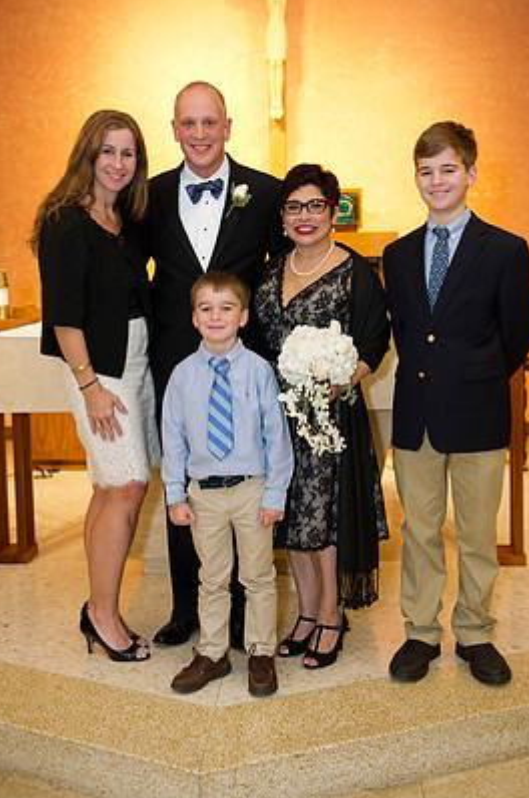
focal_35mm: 43
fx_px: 951
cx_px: 268
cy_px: 355
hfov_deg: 31.1
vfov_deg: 45.4
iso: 1600
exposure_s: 1/160
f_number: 4
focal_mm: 38
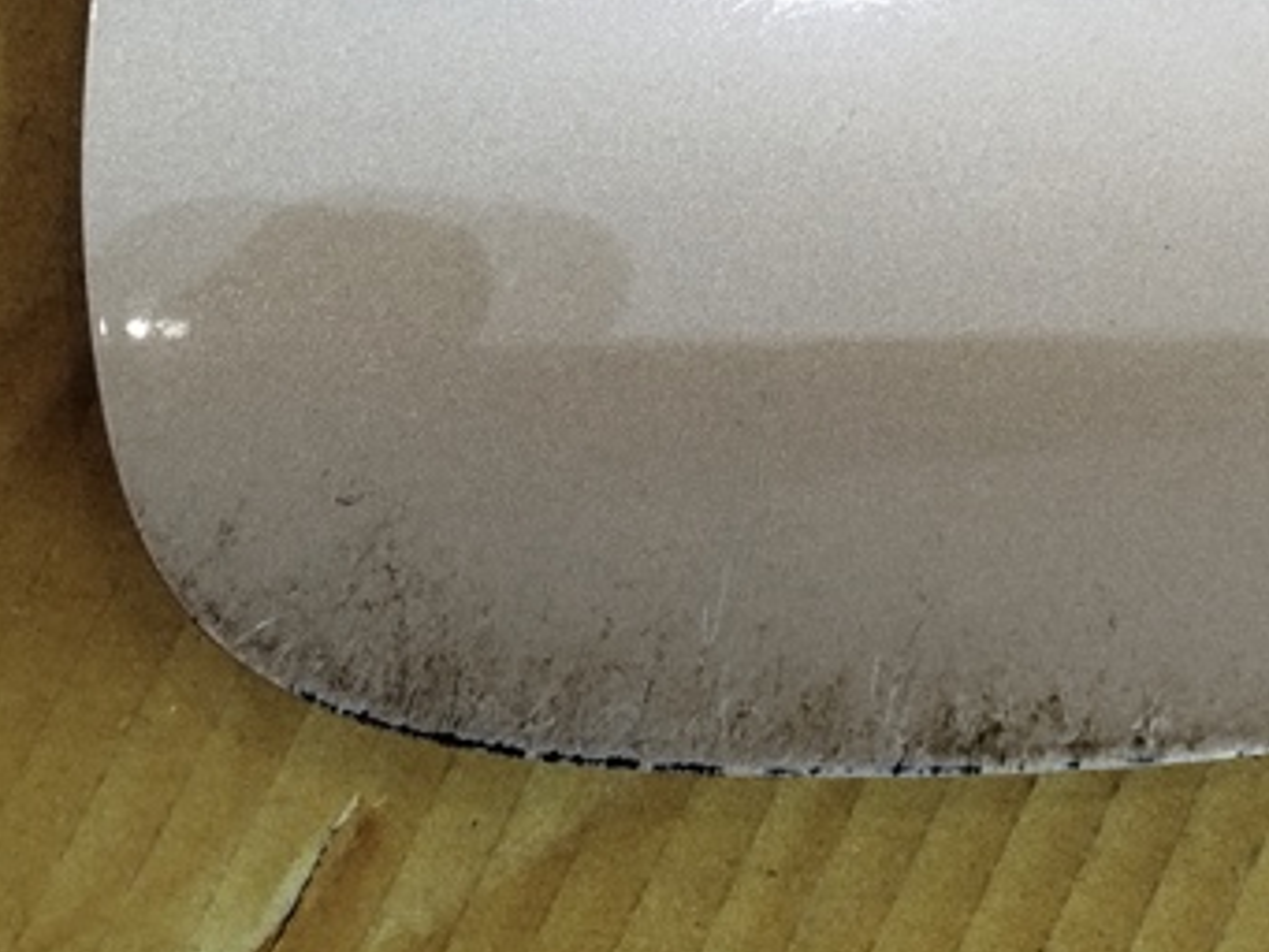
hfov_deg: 21.7
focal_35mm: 90
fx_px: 3301
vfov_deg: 16.2
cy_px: 78
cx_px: 875
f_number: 1.7
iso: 320
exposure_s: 1/33
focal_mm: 5.31
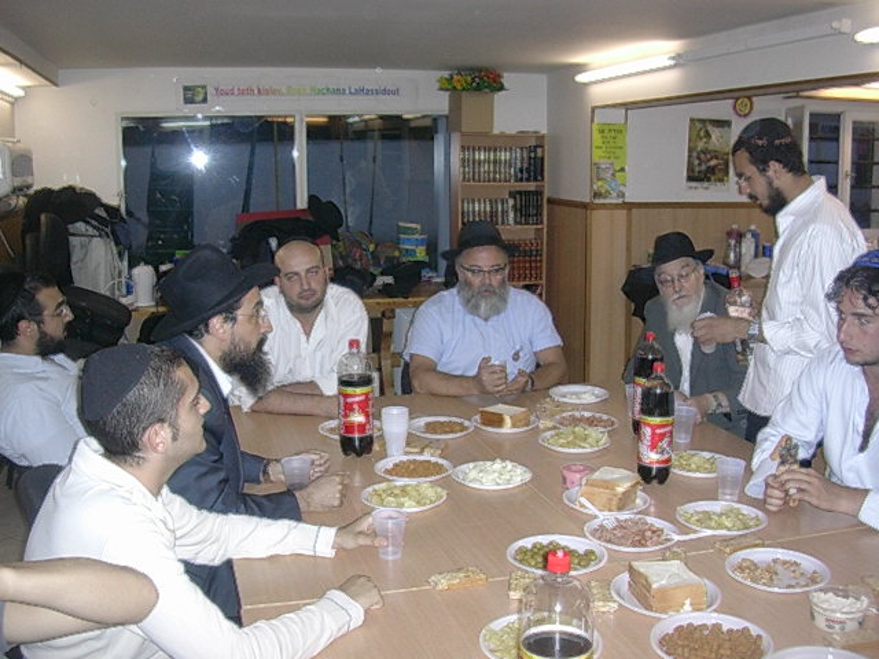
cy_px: 330
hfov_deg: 50.1
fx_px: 940
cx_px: 440
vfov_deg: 38.7
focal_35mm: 37
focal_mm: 5.6
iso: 70
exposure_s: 1/64
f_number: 2.7
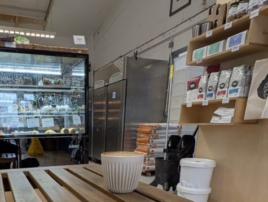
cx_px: 71
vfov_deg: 43.8
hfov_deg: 60.4
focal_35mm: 28
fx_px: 217
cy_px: 195
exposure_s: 1/79.3
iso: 75
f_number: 2.2
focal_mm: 1.54
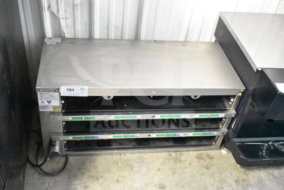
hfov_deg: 49.5
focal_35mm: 39
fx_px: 308
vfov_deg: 34.2
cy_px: 95
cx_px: 142
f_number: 4
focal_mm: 26
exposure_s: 1/40
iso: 20000
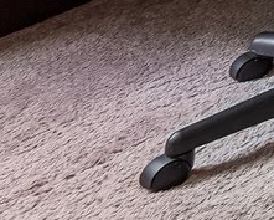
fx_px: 1128
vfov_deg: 8.4
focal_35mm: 139
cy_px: -531
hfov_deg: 7.5
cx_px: 1177
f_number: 8
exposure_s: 1/13
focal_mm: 16
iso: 800
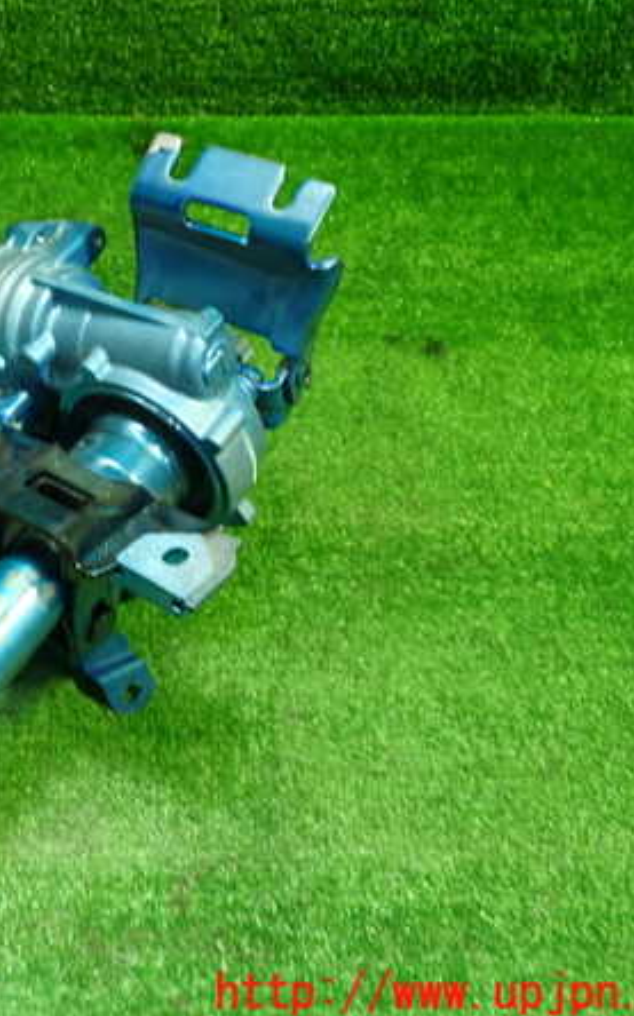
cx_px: 46
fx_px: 1190
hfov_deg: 28.5
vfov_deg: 46.2
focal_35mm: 43
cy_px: 508
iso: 250
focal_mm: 5.4
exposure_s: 1/30
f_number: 2.3
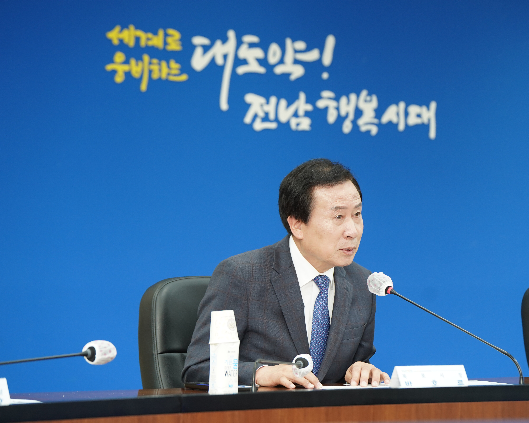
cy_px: 205
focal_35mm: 145
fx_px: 2270
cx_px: 318
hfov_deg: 13.3
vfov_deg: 10.6
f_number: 4
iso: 1000
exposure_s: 1/160
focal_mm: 125
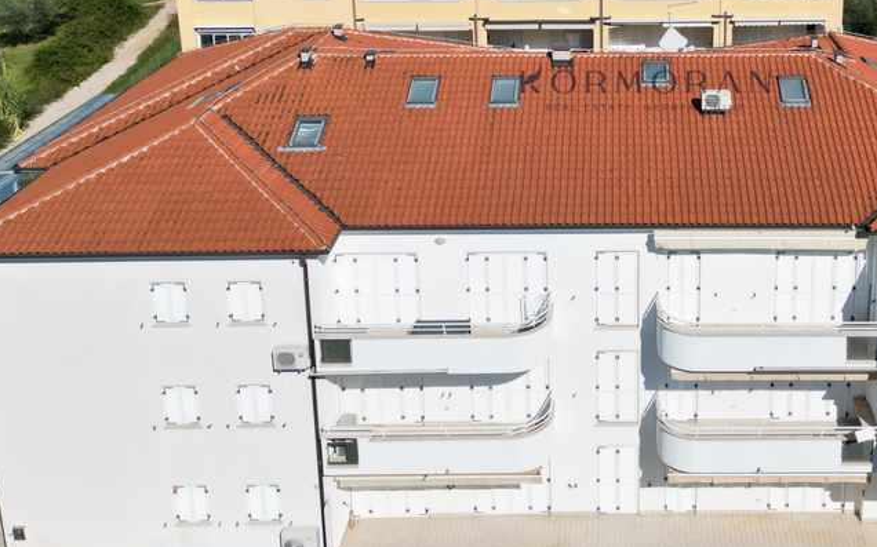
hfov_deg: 40.8
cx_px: 645
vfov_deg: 26.2
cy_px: 83
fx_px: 1147
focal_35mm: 48
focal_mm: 6.72
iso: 150
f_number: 1.7
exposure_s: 1/8000
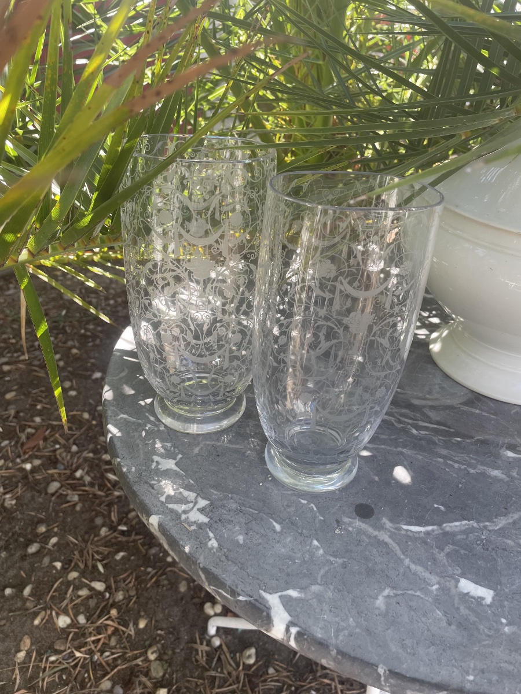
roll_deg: -5.8
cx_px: 260
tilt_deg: -30.6
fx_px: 522
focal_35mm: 26
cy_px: 347
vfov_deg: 67.3
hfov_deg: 53.1
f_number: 1.6
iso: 32
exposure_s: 1/216
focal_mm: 4.2
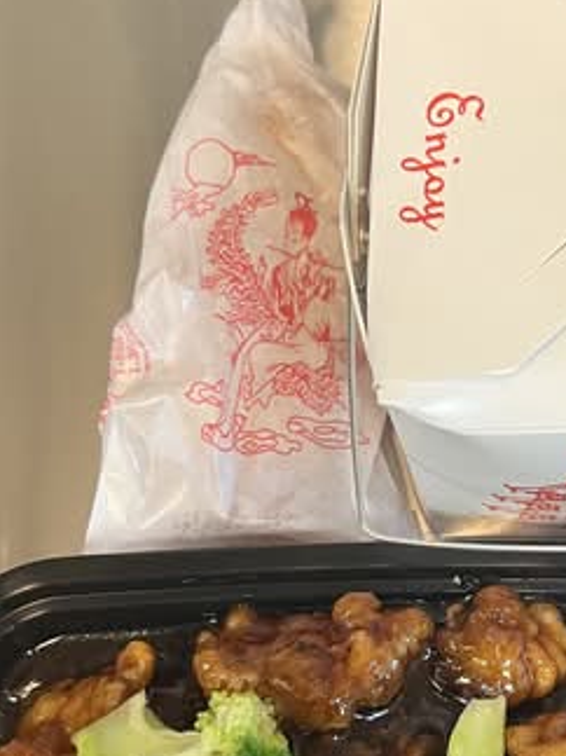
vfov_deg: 32.0
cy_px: 582
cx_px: 451
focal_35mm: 59
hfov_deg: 24.4
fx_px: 1287
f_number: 1.5
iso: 125
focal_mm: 5.7
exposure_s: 1/60
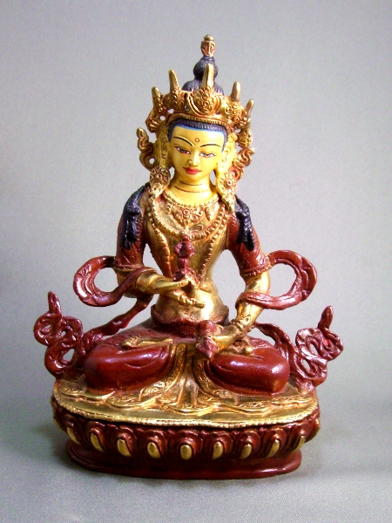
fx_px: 574
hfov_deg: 37.7
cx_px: 196
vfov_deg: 49.0
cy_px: 262
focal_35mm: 38
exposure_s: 1/80
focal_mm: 7.9
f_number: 2.8
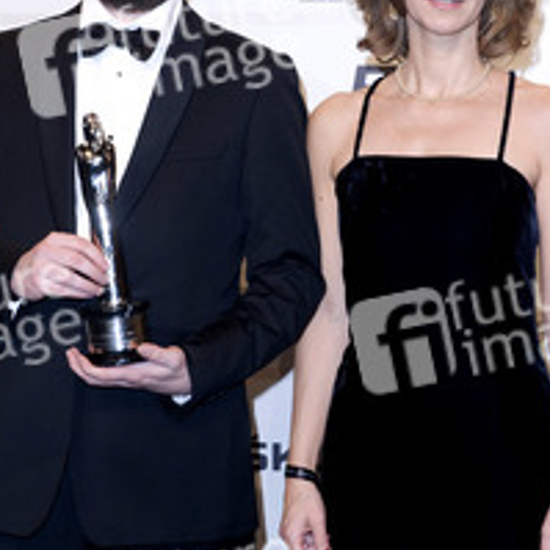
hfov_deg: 16.4
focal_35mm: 106
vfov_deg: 16.4
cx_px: 242
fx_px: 1905
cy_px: 191
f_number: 6.3
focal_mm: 62
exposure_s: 1/250
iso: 800
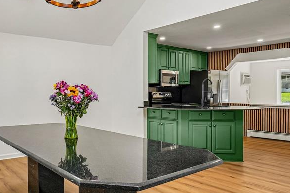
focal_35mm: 28
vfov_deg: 46.4
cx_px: 75
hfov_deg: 62.0
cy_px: 101
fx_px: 226
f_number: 8
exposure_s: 1/40
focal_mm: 16
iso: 400
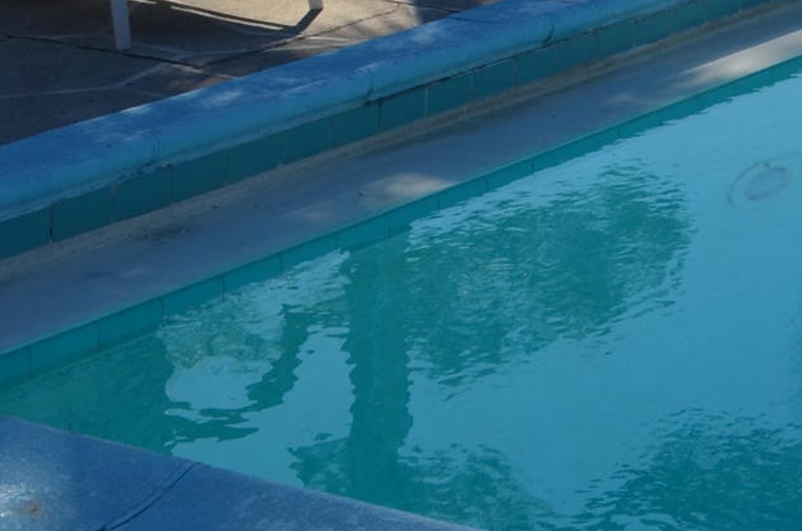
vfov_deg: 10.2
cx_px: 1415
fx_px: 2822
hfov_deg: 14.4
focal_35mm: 127
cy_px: -383
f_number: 9
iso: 100
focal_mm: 18
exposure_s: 1/320
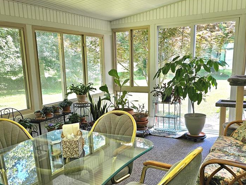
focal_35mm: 34
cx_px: 124
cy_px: 116
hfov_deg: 53.9
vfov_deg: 41.5
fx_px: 242
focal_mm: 6.3
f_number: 1.7
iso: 64
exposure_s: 1/182
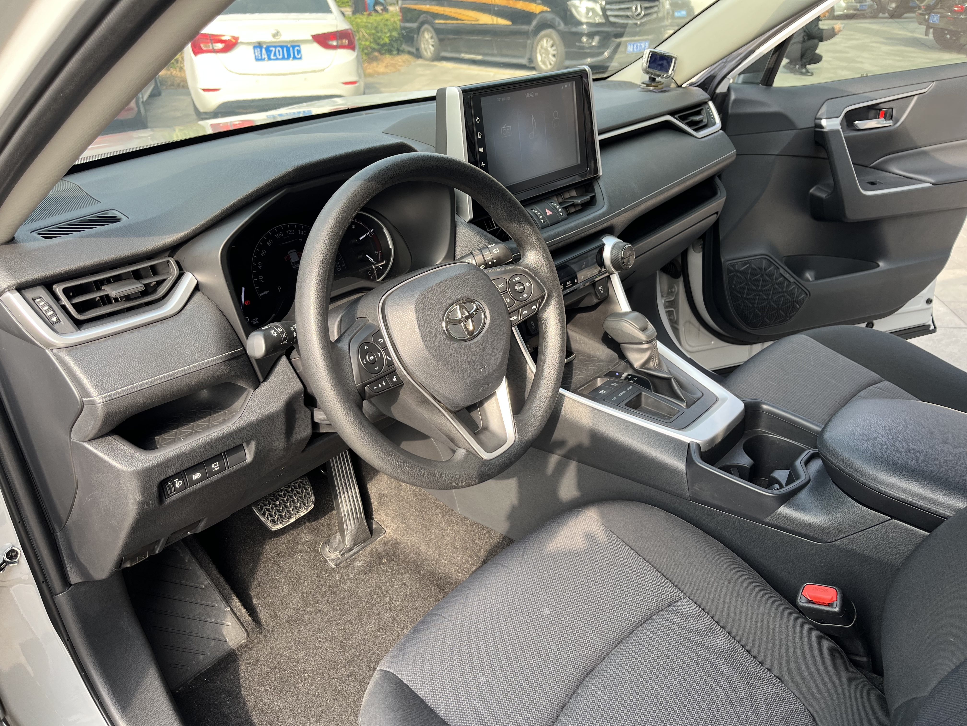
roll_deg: -0.1
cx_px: 484
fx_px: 726
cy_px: 363
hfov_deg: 67.3
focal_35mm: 26
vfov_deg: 53.1
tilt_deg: -28.3
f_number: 1.6
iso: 40
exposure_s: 1/222
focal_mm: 5.1
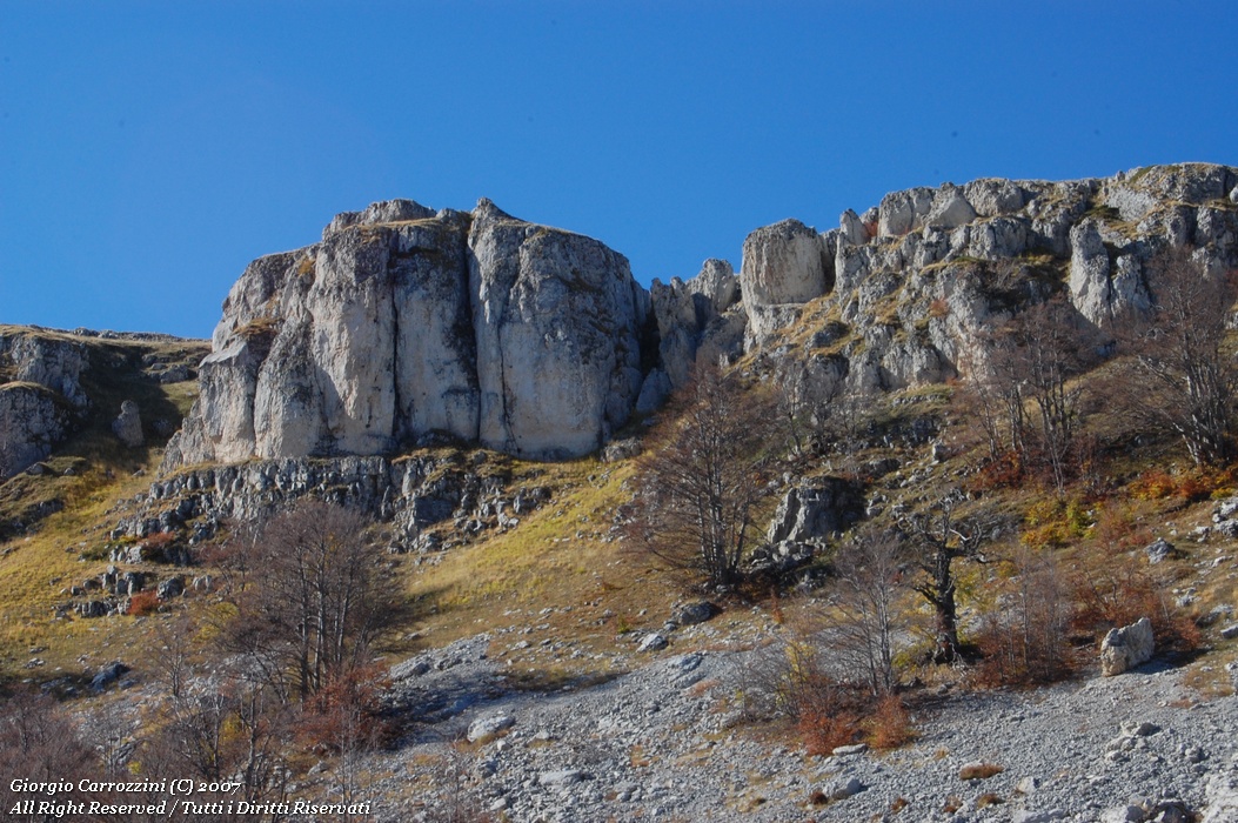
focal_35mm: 82
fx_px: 2834
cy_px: 412
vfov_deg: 16.5
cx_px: 619
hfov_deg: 24.6
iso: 400
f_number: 20
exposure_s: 1/100
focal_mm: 55
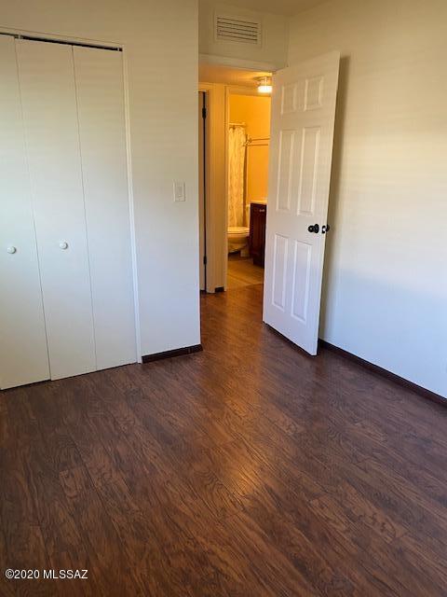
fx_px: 448
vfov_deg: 67.3
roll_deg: +0.9
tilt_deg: -15.1
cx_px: 224
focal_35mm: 26
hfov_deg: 53.1
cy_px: 298
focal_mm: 4.25
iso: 250
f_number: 1.8
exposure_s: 1/60
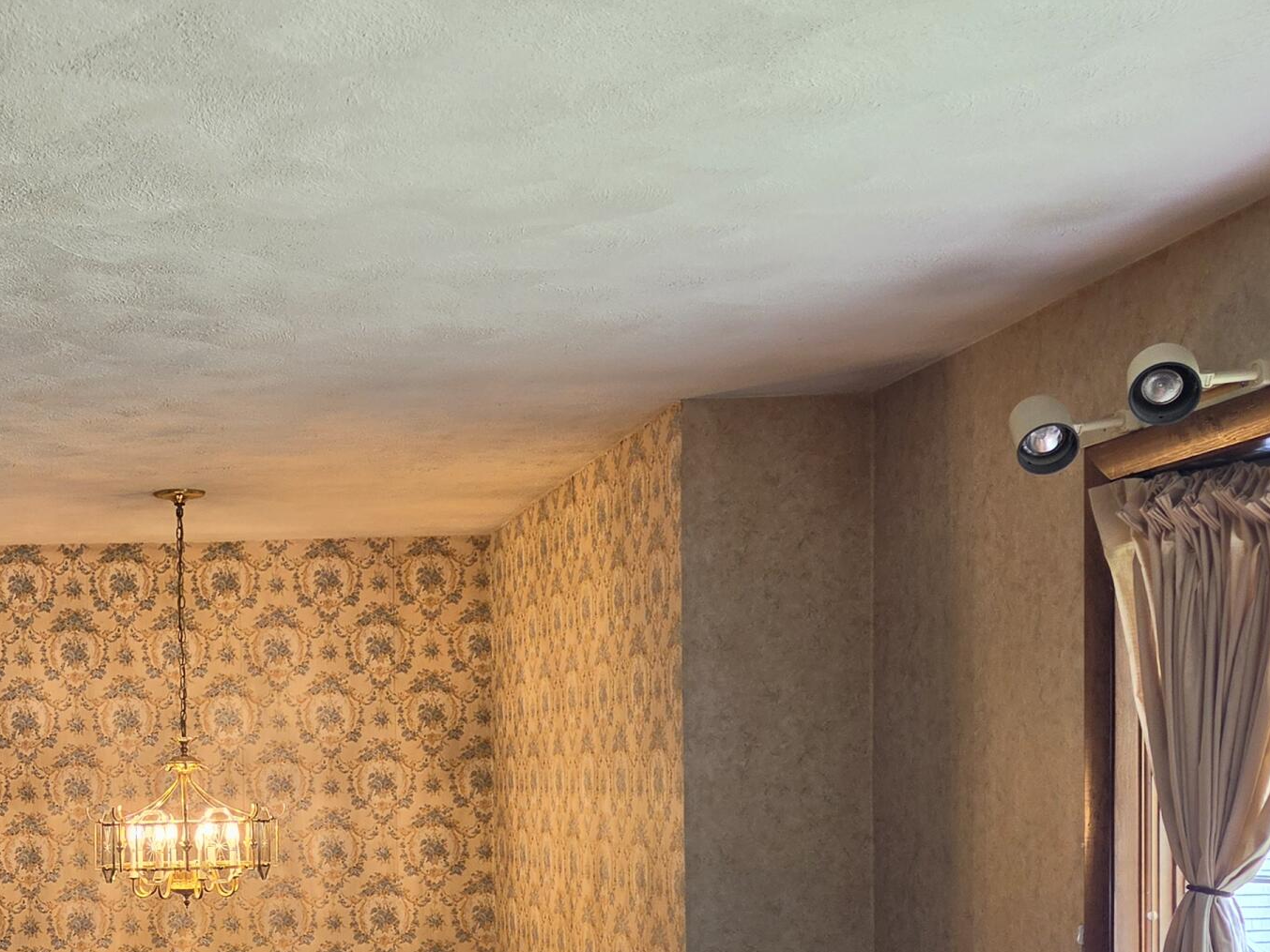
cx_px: 160
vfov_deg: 27.5
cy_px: 858
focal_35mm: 51
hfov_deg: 35.6
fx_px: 1871
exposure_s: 1/120
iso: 100
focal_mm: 5.4
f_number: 1.8
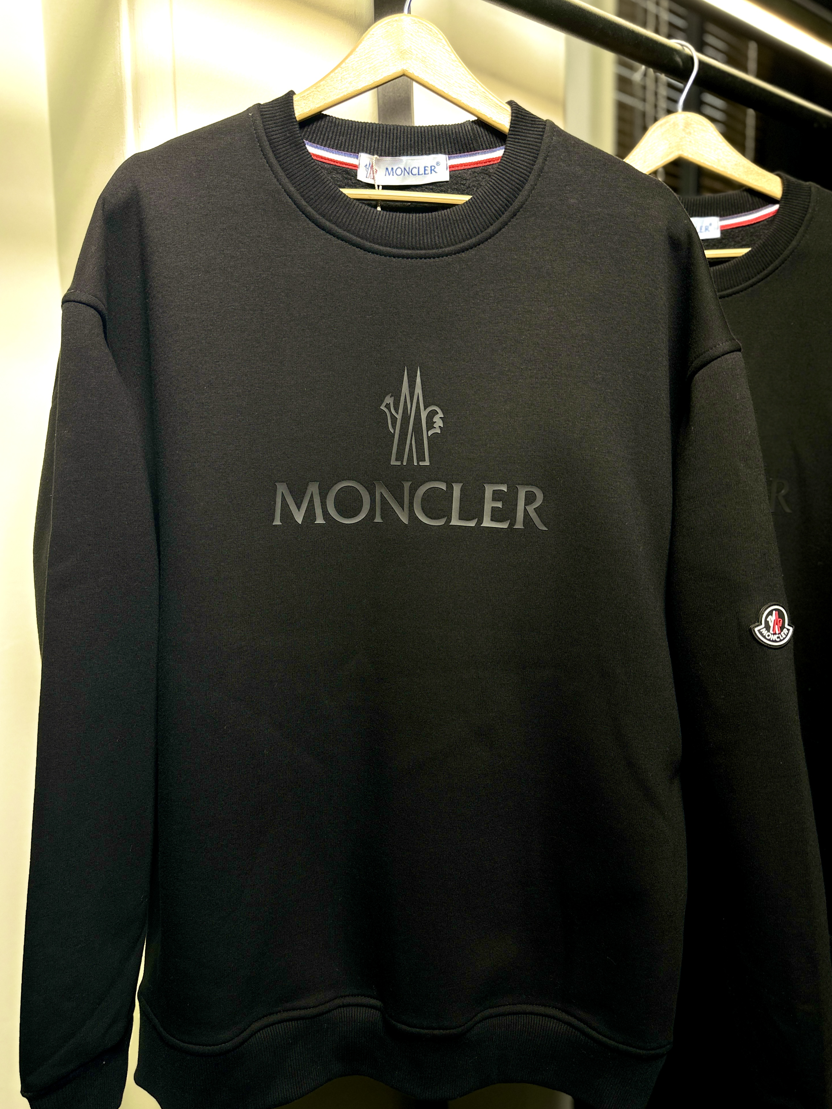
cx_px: 404
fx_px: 801
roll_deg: -0.5
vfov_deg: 69.4
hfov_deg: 54.9
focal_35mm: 25
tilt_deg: -6.8
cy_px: 568
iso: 125
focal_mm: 6.86
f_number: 1.78
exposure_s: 1/50
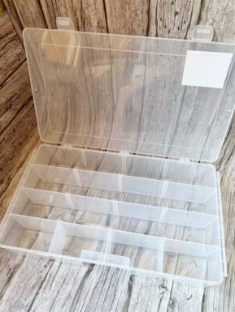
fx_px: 244
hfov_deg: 51.4
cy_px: 156
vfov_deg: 65.3
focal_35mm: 27
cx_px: 120
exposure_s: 1/121
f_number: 1.5
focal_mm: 5.7
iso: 100
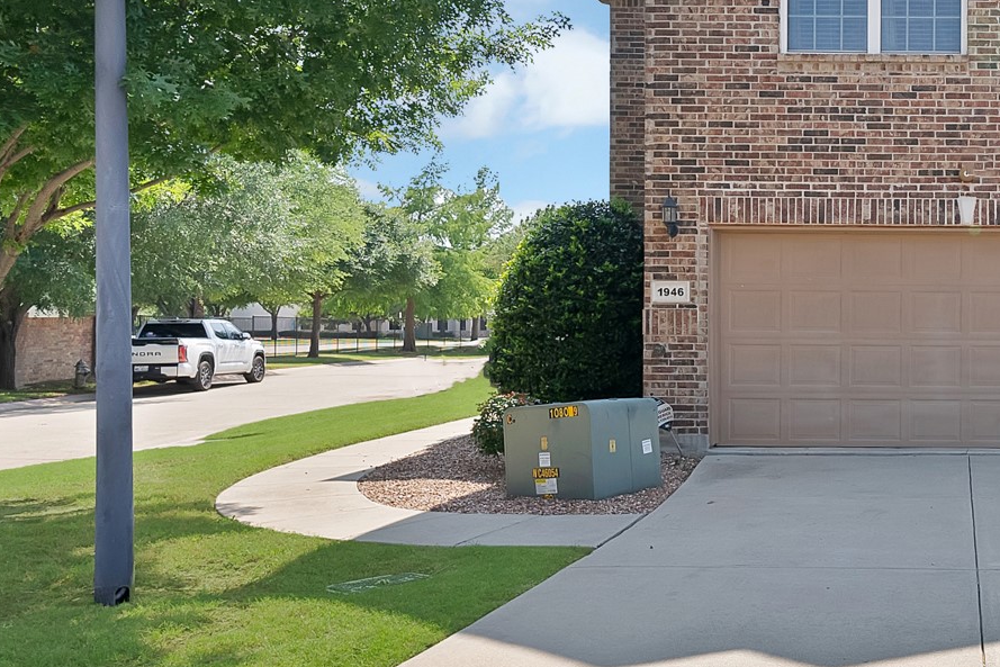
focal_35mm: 36
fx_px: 1000
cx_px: 970
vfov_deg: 36.9
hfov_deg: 45.9
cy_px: 346
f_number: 9
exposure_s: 1/250
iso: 640
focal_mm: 16
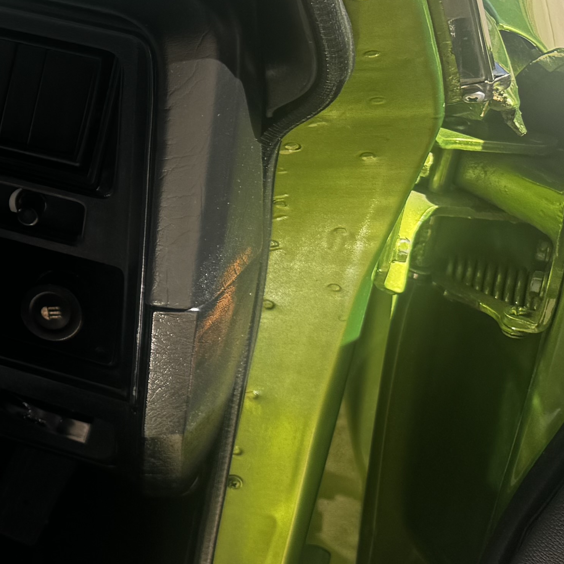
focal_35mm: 82
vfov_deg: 21.0
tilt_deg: -27.3
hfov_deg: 17.7
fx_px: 1512
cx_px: -401
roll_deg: +0.6
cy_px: 136
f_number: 1.78
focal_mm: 6.76
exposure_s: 1/952
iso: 80
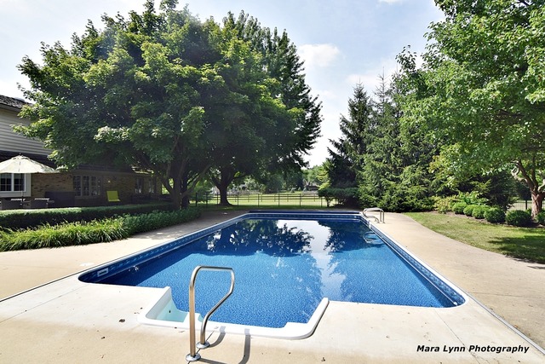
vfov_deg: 67.4
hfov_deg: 90.0
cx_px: 272
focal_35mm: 18
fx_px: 273
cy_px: 182
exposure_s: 1/200
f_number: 9
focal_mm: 12
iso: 100
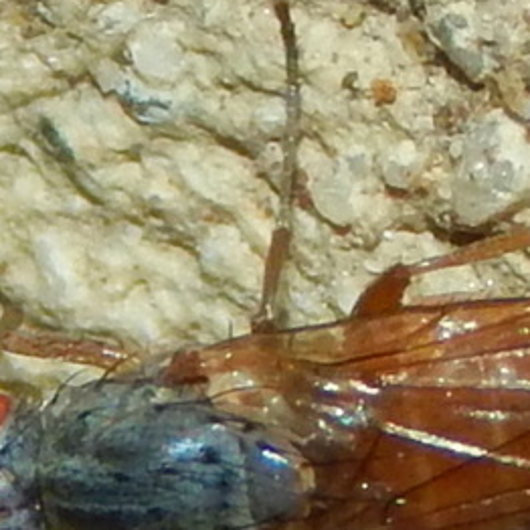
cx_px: 373
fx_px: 9060
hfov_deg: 3.4
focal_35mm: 523
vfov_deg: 3.3
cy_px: 490
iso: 200
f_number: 10.5
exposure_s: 1/30
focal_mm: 32.8
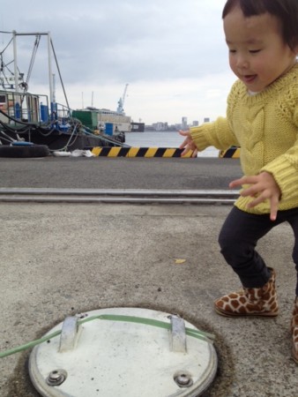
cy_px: 198
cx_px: 149
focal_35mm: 35
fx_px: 401
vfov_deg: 52.6
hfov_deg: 40.7
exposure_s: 1/575
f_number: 2.4
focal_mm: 4.28
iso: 50
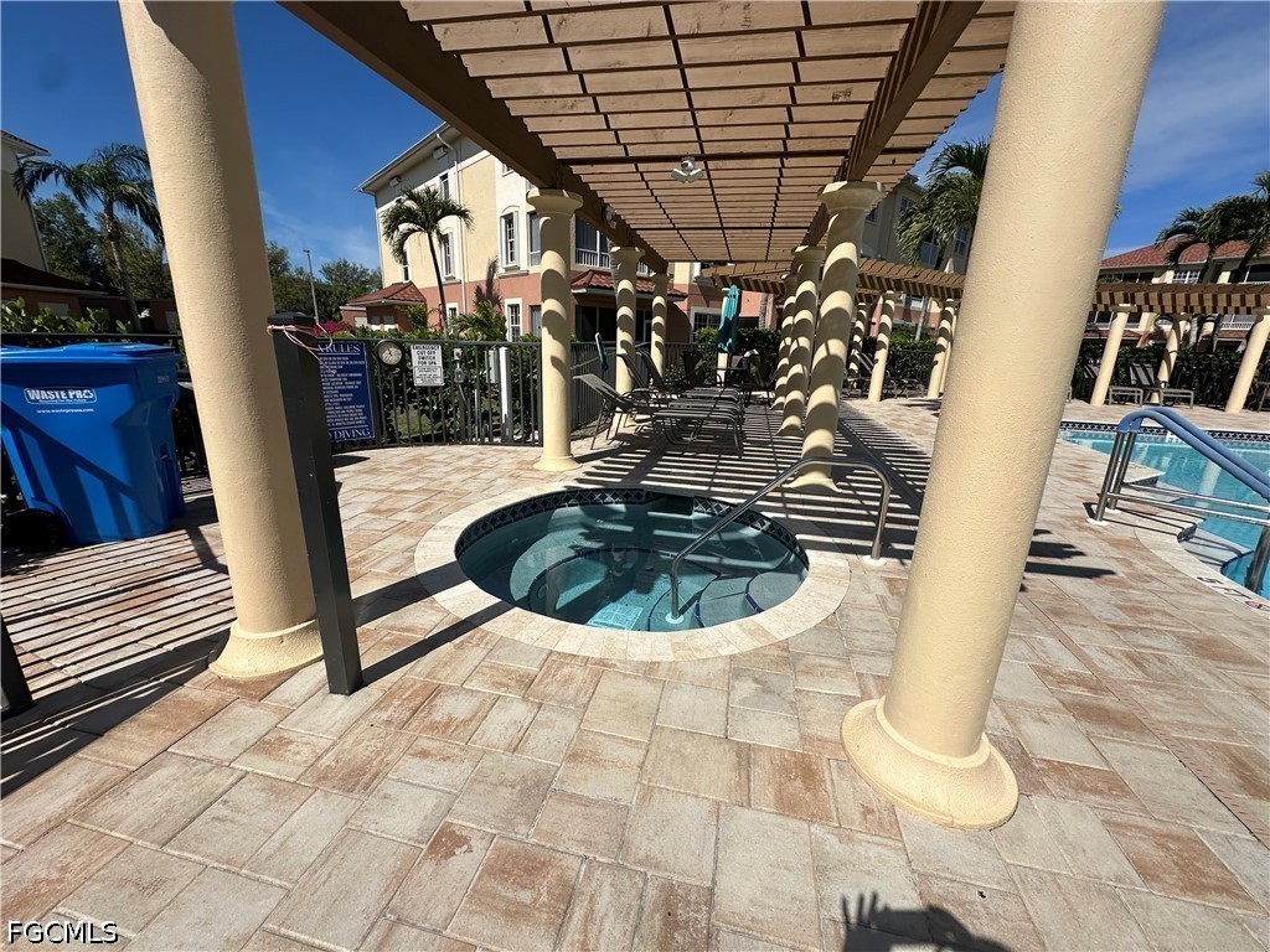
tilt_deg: -13.4
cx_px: 635
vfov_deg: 85.7
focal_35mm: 14
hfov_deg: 102.1
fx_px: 514
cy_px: 476
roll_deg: -2.0
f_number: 2.2
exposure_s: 1/3300
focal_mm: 2.22
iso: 40
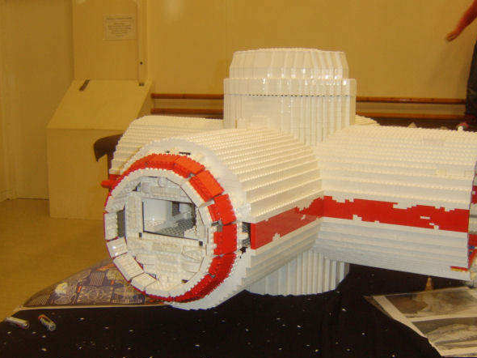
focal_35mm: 37
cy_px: 207
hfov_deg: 50.0
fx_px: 510
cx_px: 271
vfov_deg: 38.5
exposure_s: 1/30
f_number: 2.7
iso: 141
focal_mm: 8.13
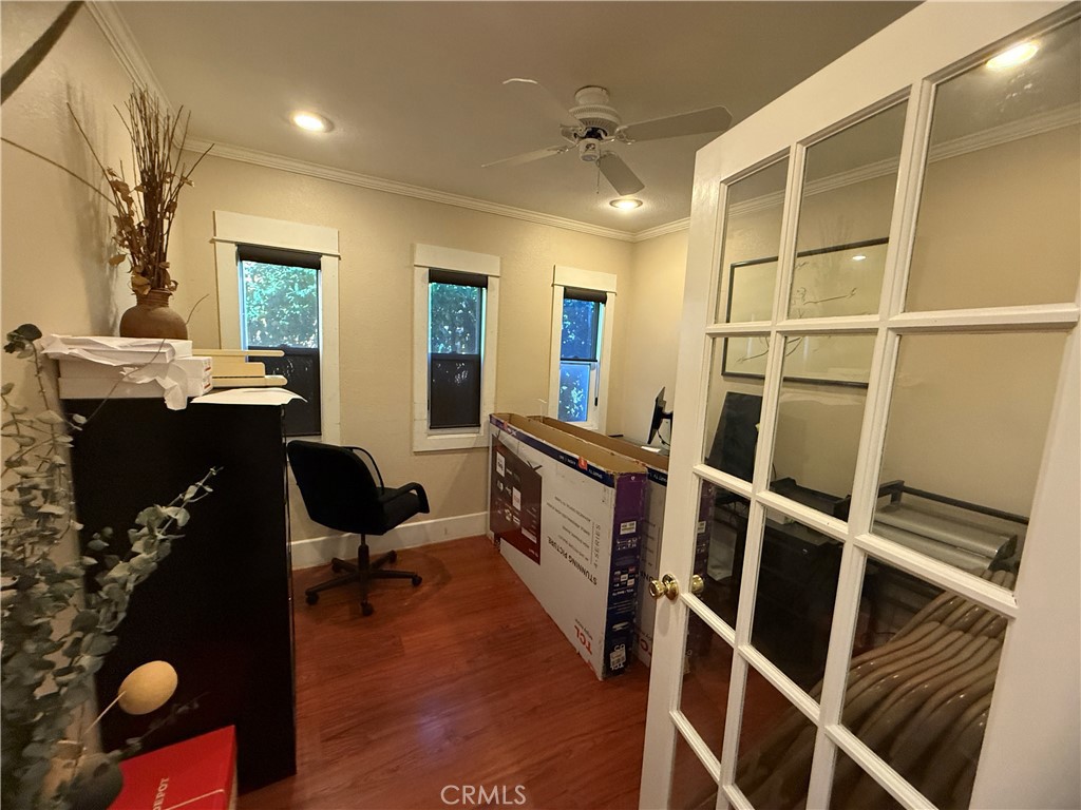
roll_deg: -3.2
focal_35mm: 14
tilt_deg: -9.2
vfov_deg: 85.7
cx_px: 540
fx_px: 437
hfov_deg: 102.1
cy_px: 405
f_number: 2.2
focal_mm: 2.22
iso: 500
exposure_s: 1/60
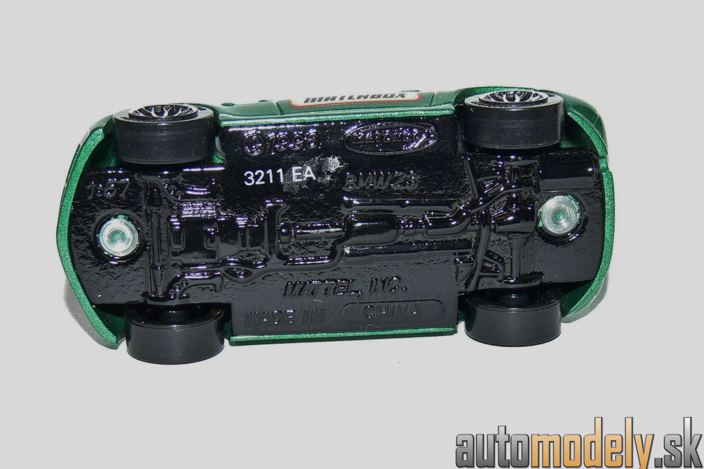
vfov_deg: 15.9
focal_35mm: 86
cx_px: 353
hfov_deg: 23.6
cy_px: 218
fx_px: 1682
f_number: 4
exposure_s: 1/30
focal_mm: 12.6
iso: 100
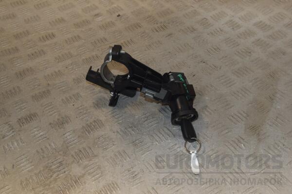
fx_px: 414
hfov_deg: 38.9
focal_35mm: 51
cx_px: 146
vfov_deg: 26.5
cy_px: 97
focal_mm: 34
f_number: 9
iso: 800
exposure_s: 1/200
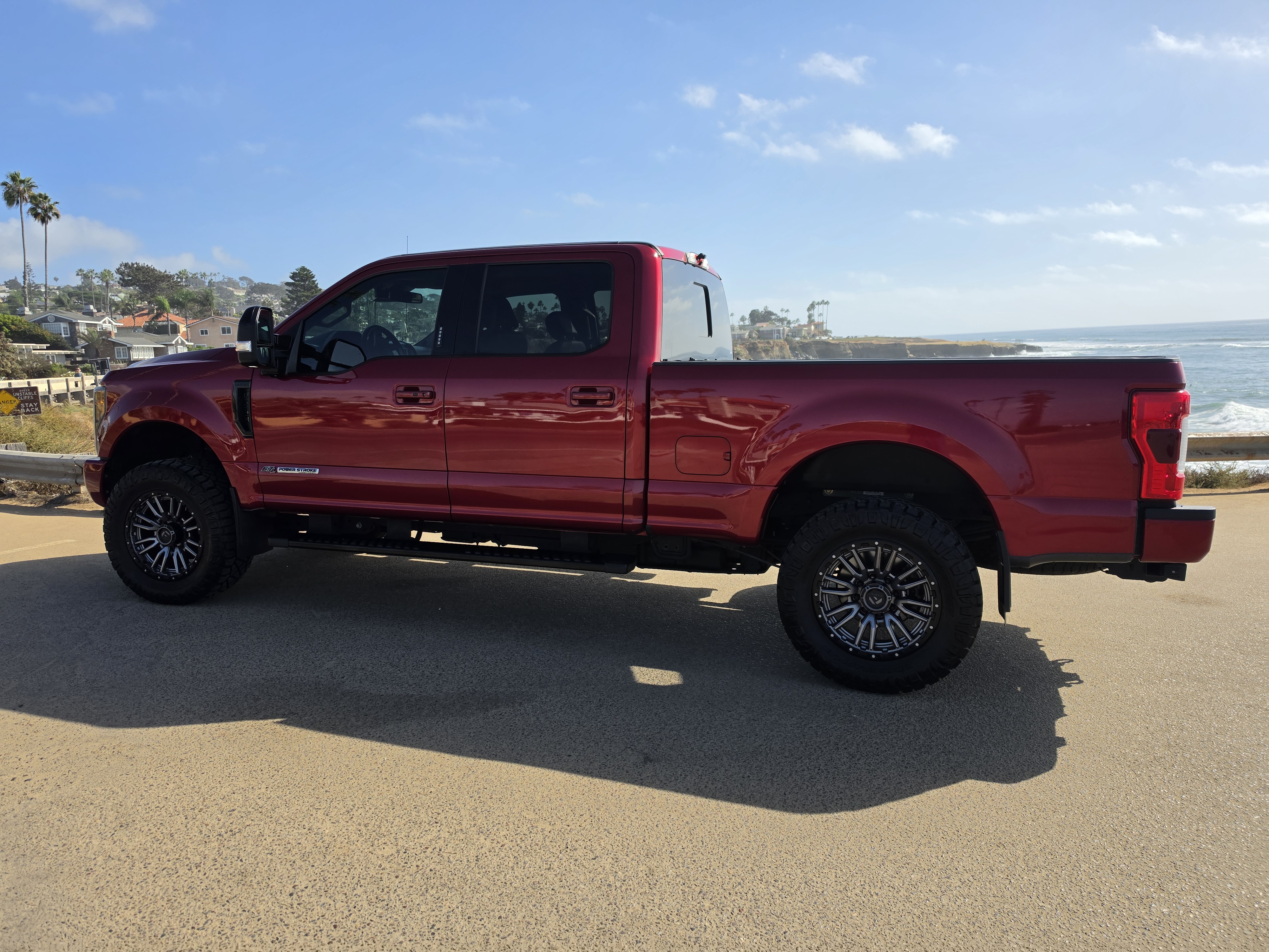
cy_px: 476
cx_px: 634
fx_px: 843
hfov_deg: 73.9
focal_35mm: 23
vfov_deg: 58.9
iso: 64
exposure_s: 1/7939
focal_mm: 6.5
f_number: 1.4
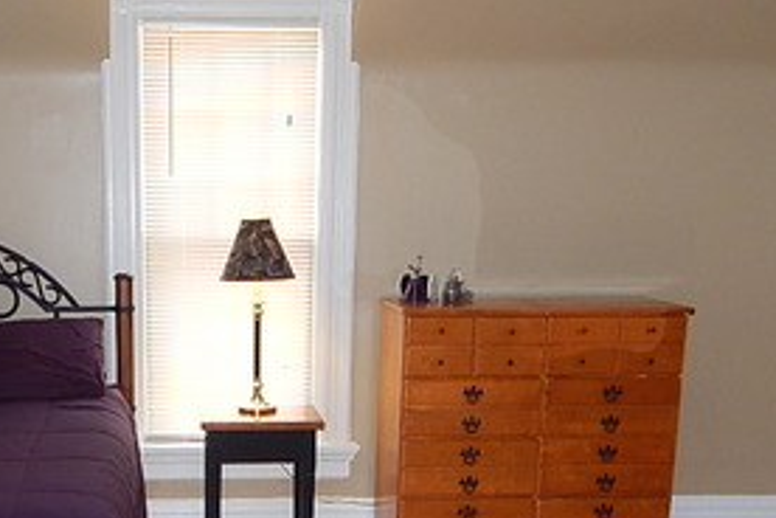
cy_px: 493
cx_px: 225
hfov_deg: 36.9
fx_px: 1142
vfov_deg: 24.6
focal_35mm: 53
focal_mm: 4
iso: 200
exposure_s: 1/30
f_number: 3
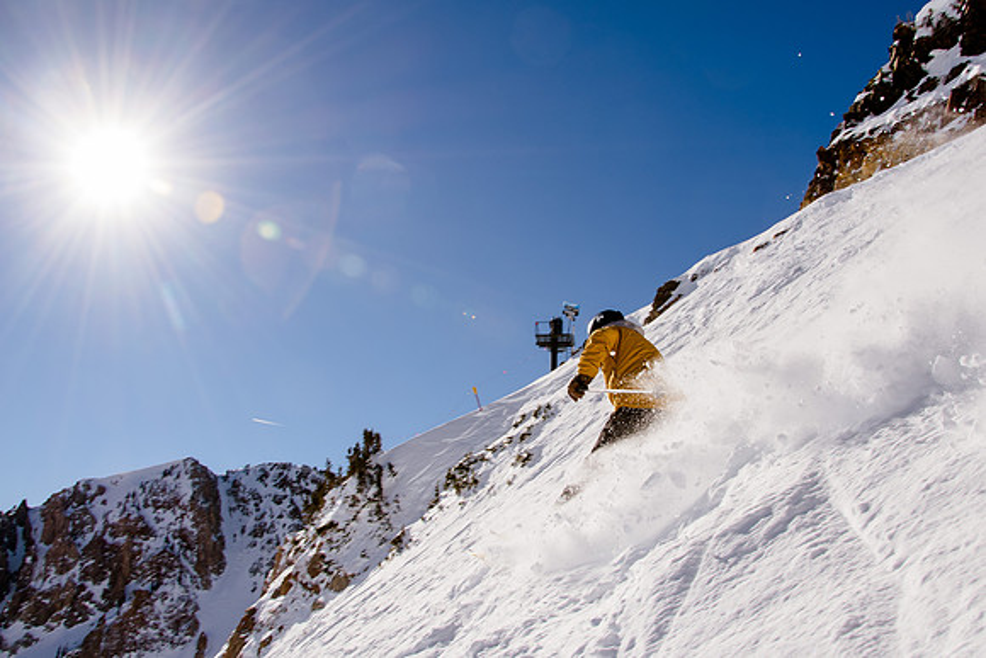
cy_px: 323
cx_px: 542
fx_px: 869
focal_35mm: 32
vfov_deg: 41.5
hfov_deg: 59.0
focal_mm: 18
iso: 160
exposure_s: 1/500
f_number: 10
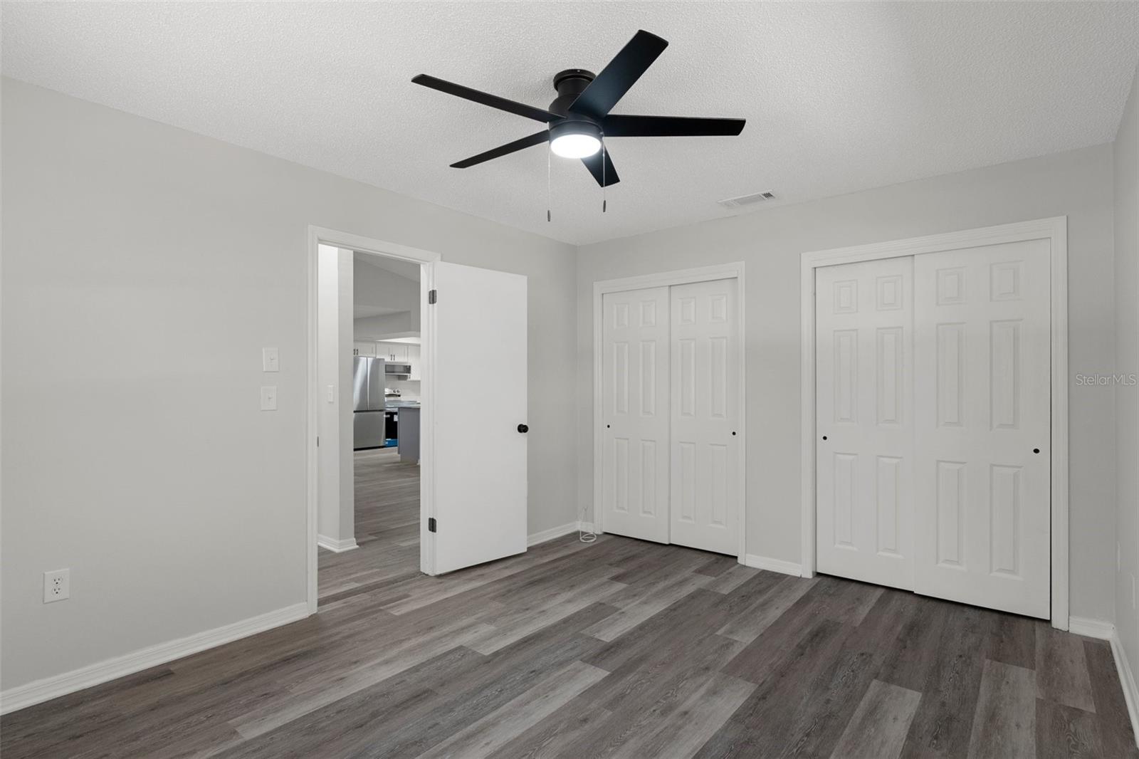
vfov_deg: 67.4
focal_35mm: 18
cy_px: 380
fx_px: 569
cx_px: 570
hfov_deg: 90.0
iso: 320
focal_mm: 12
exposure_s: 1/6
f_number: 8
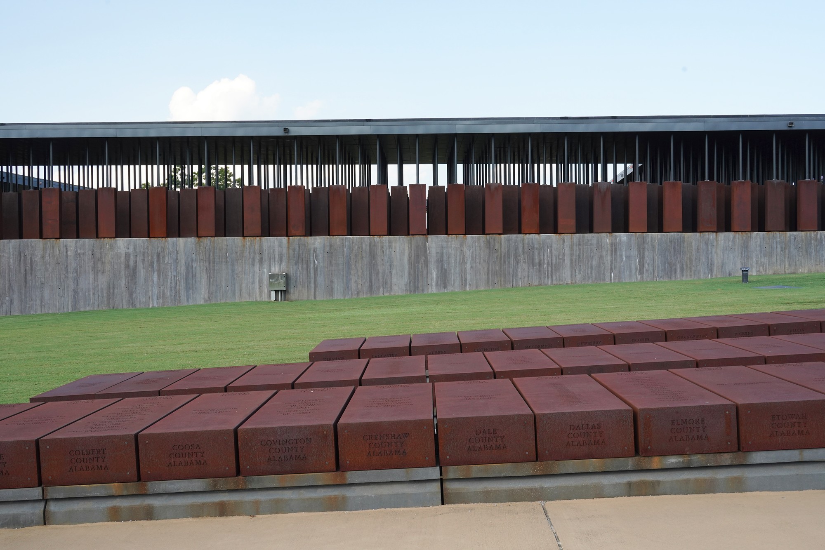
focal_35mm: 43
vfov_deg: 31.2
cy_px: 275
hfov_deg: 45.4
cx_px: 412
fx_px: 985
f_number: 13
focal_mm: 43
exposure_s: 1/100
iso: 800
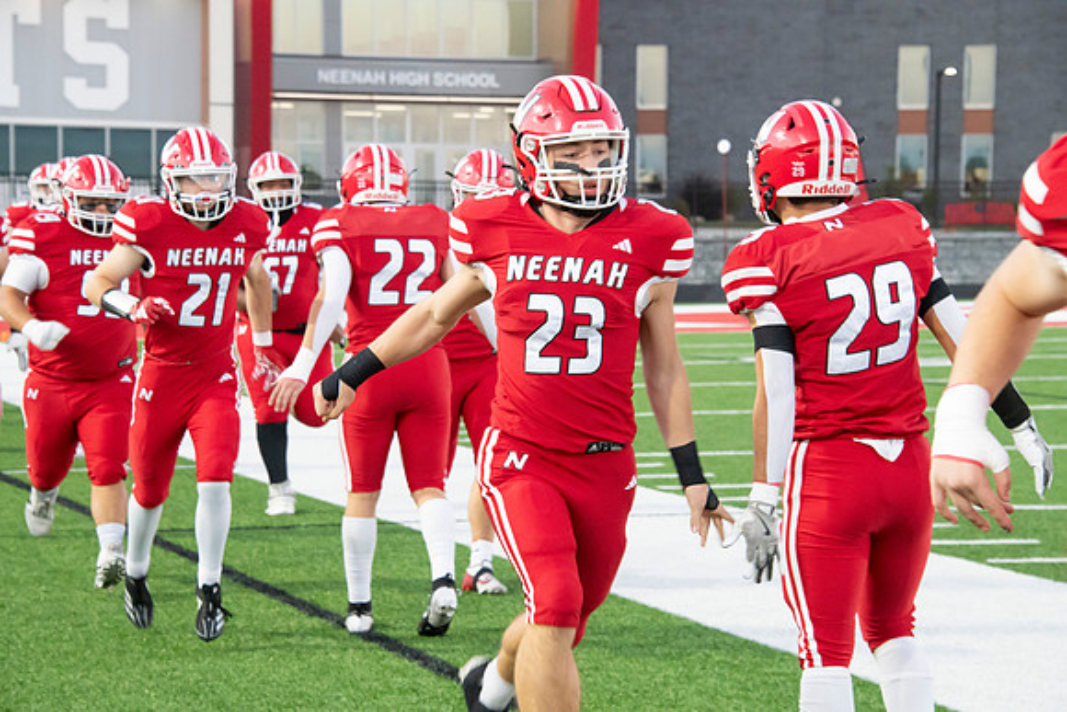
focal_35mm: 135
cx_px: 534
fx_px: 4002
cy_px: 356
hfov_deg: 15.2
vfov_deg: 10.2
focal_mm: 135
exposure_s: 1/200
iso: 8000
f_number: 9
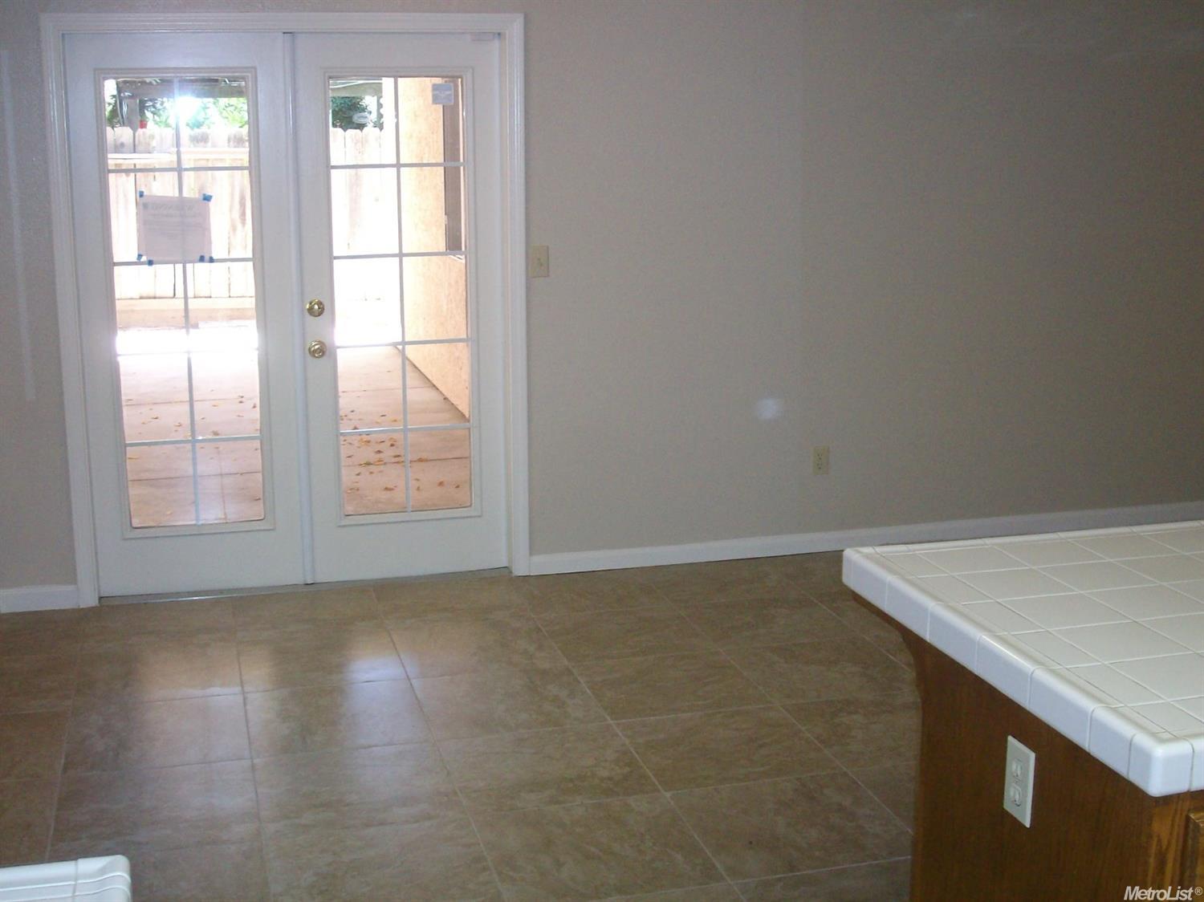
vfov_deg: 32.2
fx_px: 1565
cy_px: 451
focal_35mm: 45
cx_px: 602
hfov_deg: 42.1
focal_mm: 7.46
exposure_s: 1/47.1
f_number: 3.1
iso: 195
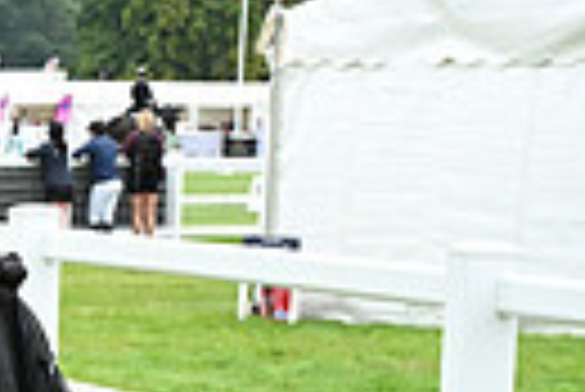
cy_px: 430
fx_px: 3189
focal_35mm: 196
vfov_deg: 7.0
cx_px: -711
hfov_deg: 9.5
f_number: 5.6
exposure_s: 1/1250
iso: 2800
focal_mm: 44
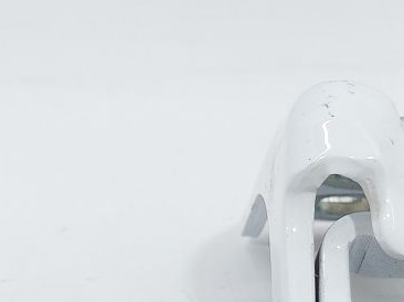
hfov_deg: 21.3
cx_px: 326
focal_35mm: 91
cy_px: 270
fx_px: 1061
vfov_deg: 16.0
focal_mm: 5.23
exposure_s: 1/50
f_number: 1.8
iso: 50
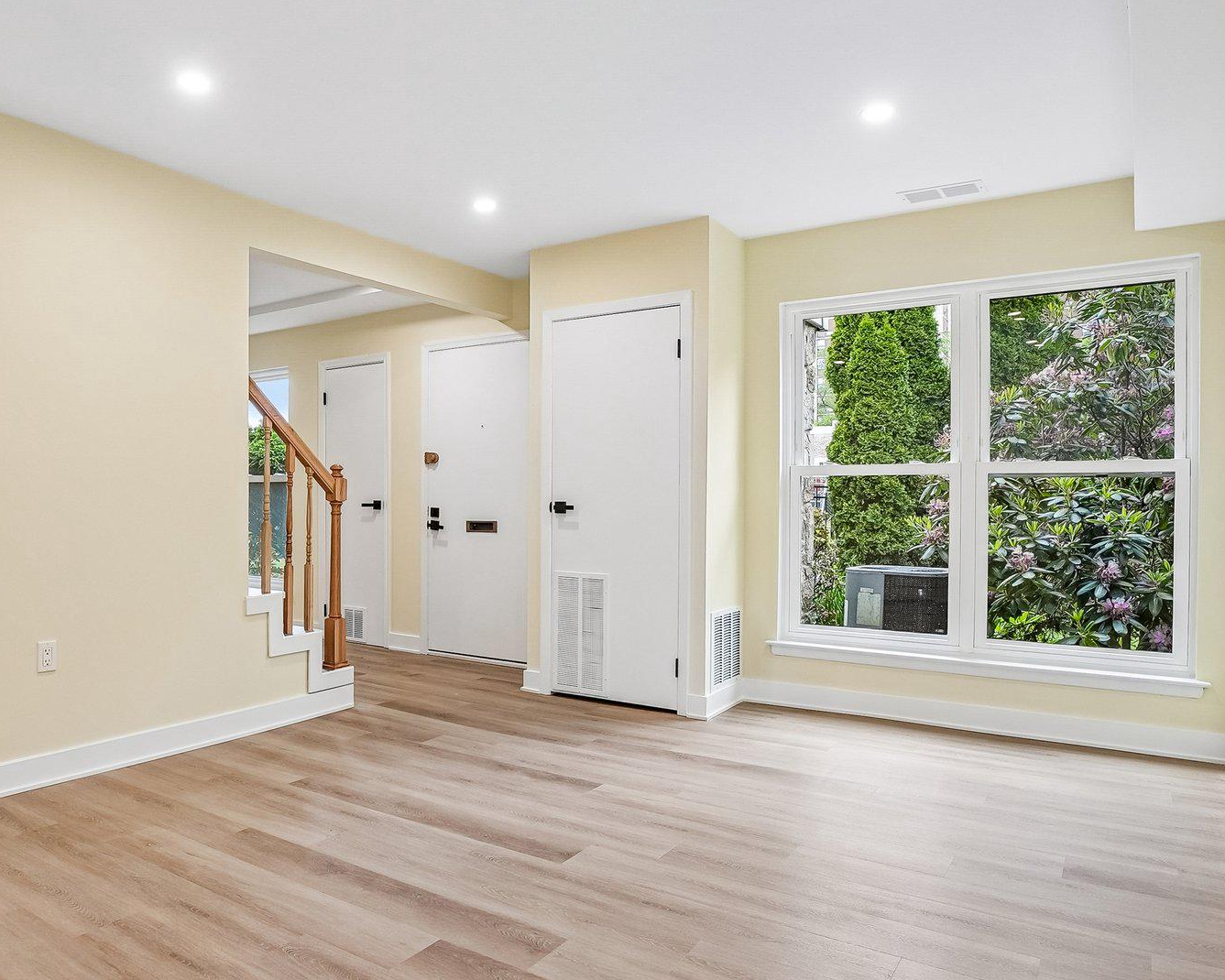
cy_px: 506
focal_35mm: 23
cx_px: 538
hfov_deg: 72.3
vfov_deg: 60.9
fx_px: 834
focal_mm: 16
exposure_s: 1/25
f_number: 8
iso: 400
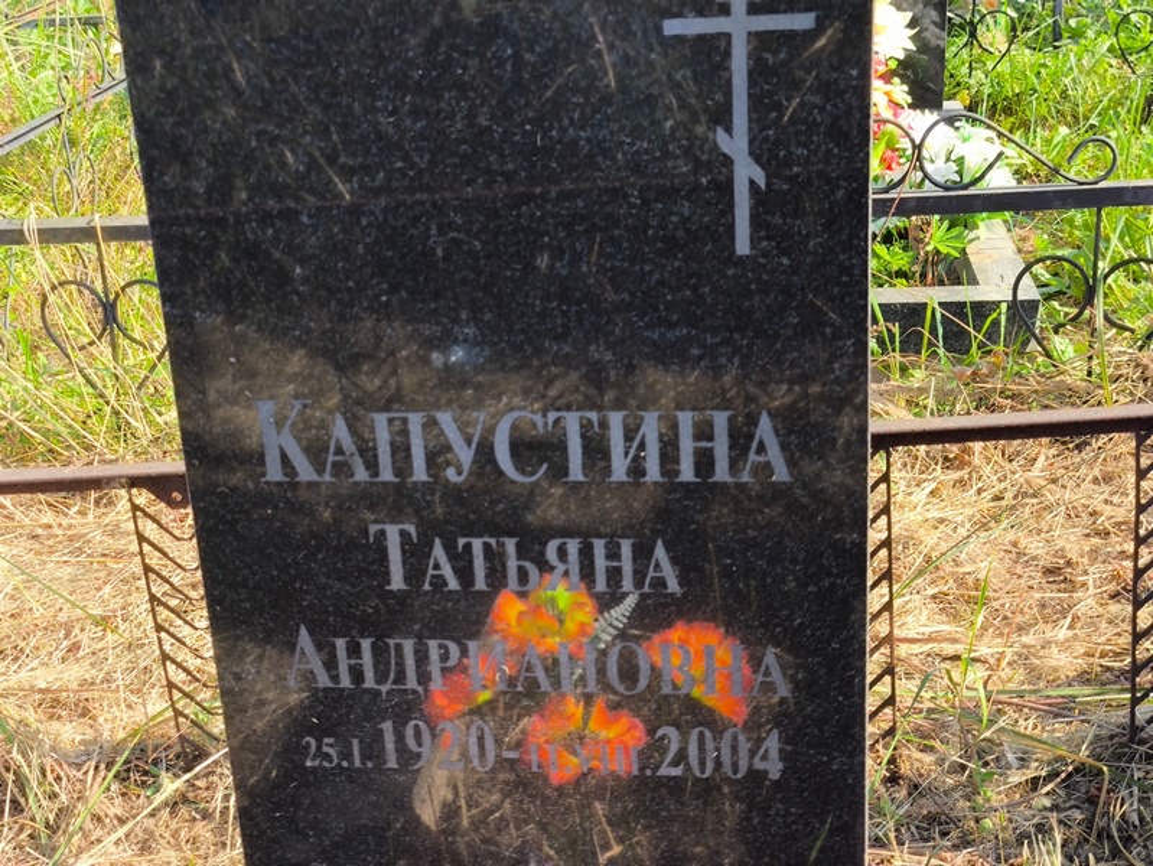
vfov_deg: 29.1
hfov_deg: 38.2
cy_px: 433
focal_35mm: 50
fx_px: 1666
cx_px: 576
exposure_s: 1/321
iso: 50
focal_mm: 4.71
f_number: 1.7
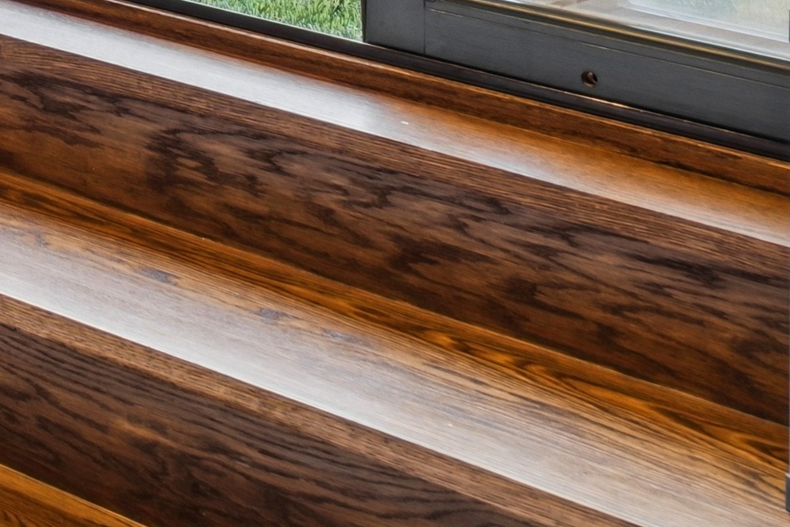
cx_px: -1020
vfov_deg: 10.7
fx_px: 2435
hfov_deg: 13.9
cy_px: -695
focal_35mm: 111
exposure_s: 1/6
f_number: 8
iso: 320
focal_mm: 16
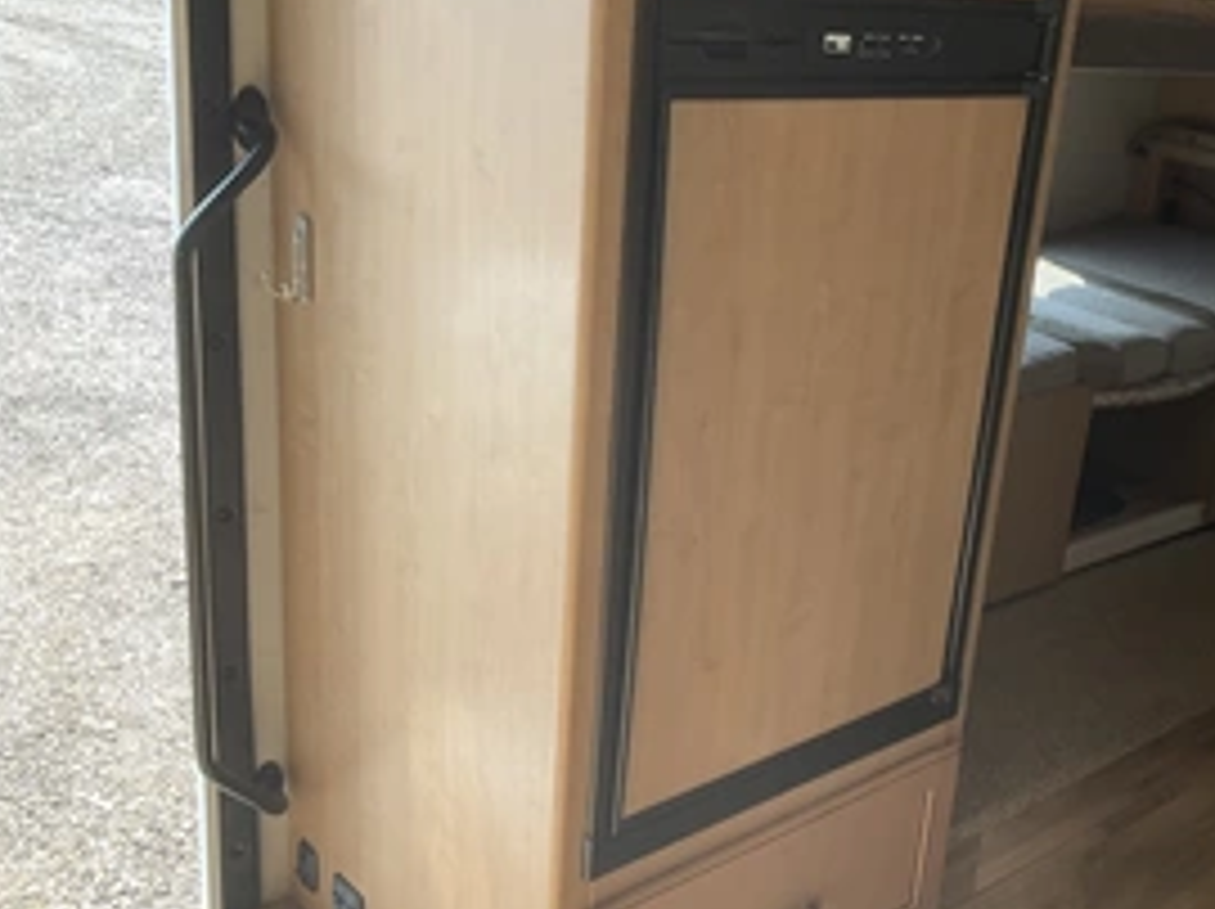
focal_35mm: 43
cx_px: 873
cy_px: 468
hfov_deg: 42.8
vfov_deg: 33.5
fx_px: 1508
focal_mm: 3
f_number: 1.8
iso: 40
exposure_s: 1/122
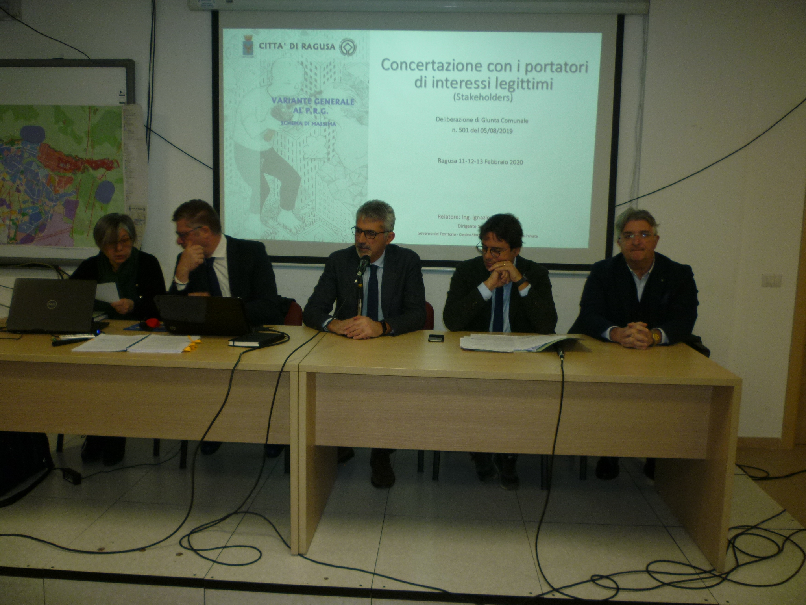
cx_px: 403
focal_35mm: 29
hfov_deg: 61.7
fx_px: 675
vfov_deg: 48.2
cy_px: 302
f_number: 3.3
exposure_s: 1/30
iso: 100
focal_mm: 5.2
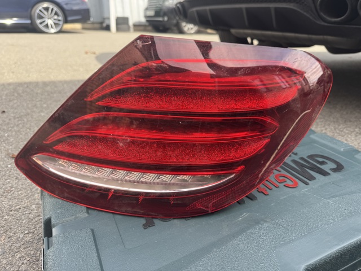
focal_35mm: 24
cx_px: 180
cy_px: 136
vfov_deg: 56.8
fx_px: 250
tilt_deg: -23.0
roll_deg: -1.3
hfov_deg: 71.6
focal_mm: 6.76
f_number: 1.78
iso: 80
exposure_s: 1/535
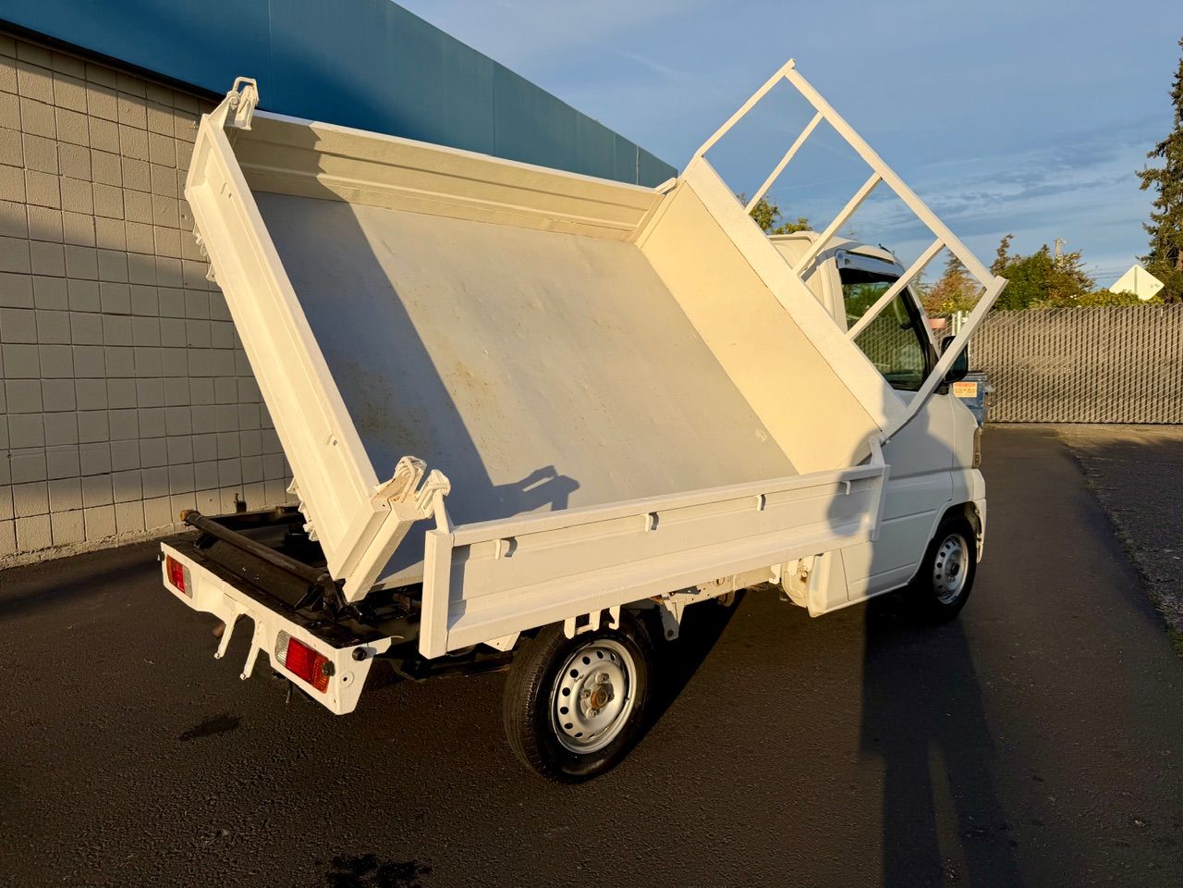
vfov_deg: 56.8
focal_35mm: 24
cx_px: 592
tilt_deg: -5.1
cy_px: 444
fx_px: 820
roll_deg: +1.8
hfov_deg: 71.6
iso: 80
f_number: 1.78
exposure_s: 1/5319
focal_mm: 6.76
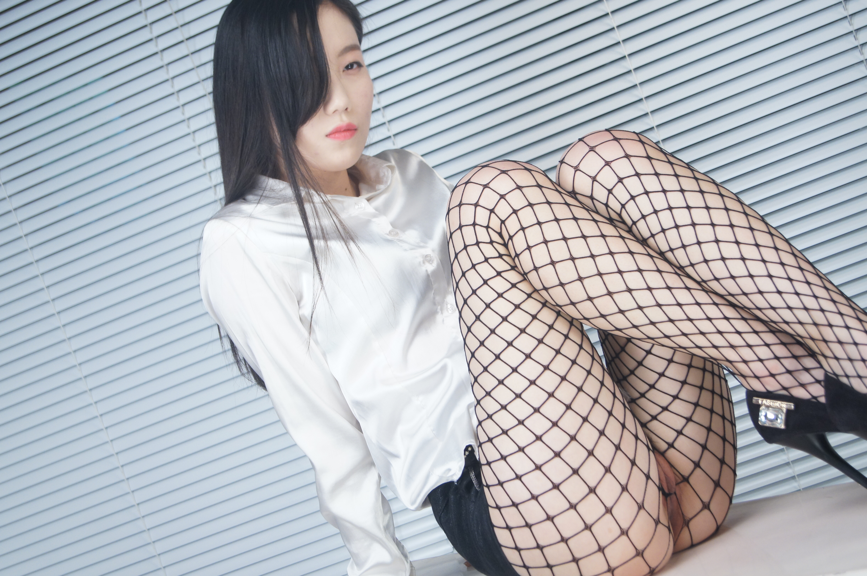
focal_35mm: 75
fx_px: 1804
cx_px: 434
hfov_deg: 27.0
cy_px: 288
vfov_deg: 18.1
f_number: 5.6
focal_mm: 50
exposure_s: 1/160
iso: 800
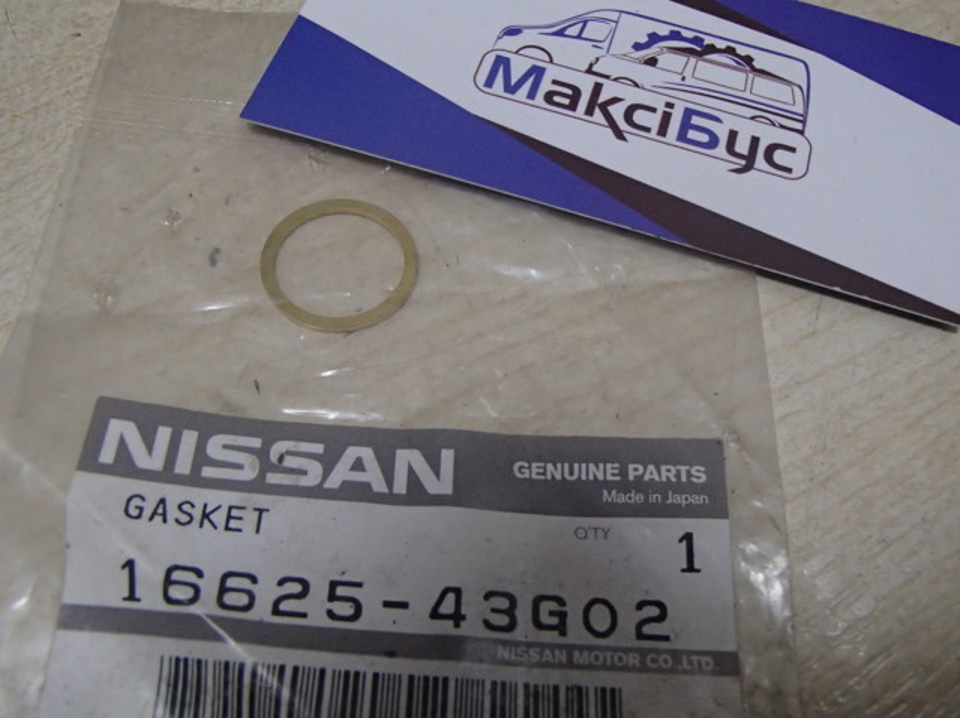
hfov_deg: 50.2
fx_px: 1025
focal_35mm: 37
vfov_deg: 38.6
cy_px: 359
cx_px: 480
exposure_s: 1/80
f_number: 4.7
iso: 800
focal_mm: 6.64
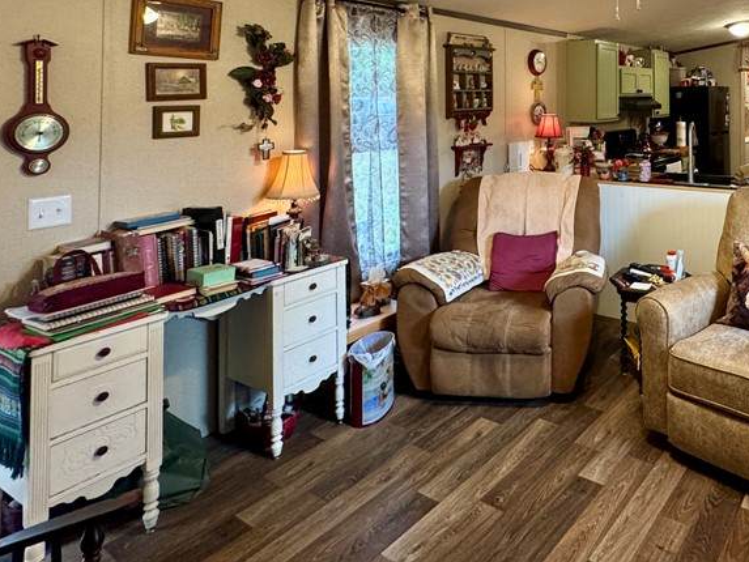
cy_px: 82
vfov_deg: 50.2
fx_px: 541
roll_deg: +0.0
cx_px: 618
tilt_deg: +2.5
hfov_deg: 62.4
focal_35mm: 25
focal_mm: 2.22
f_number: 2.2
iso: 250
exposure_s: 1/60
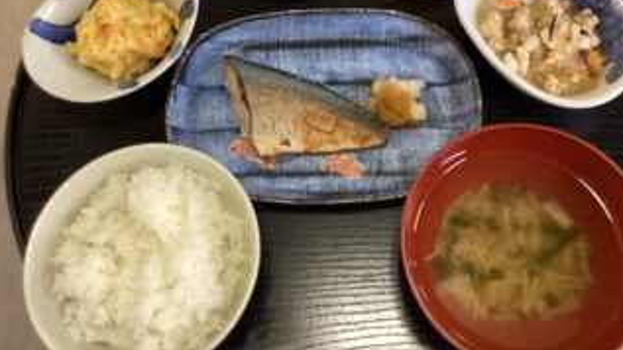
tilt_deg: -68.2
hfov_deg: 50.5
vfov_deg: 29.3
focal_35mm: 40
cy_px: 93
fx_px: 661
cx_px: 329
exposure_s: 1/33
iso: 320
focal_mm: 3.3
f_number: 2.4
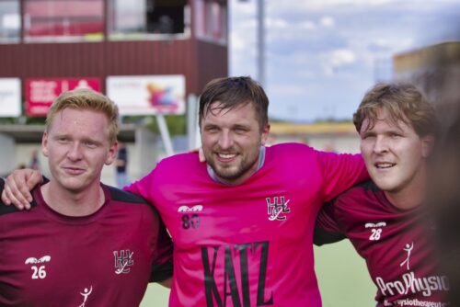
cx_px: 230
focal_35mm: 105
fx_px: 1342
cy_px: 154
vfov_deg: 13.1
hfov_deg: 19.4
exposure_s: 1/1250
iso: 800
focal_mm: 105
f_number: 6.3
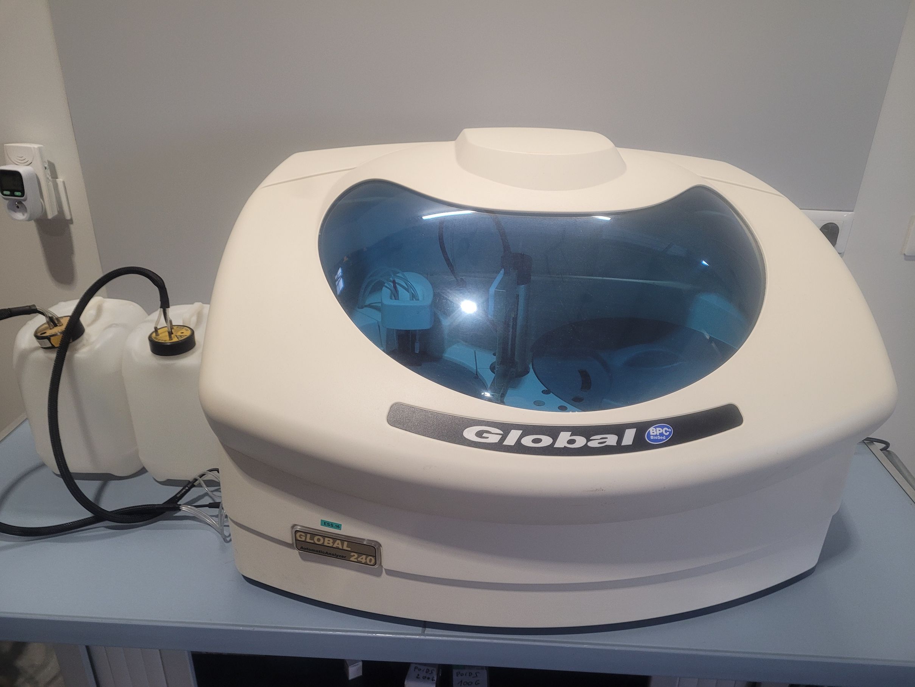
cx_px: 458
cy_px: 344
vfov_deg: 53.1
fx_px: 687
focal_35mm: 26
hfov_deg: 67.3
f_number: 1.8
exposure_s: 1/100
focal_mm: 5.4
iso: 200
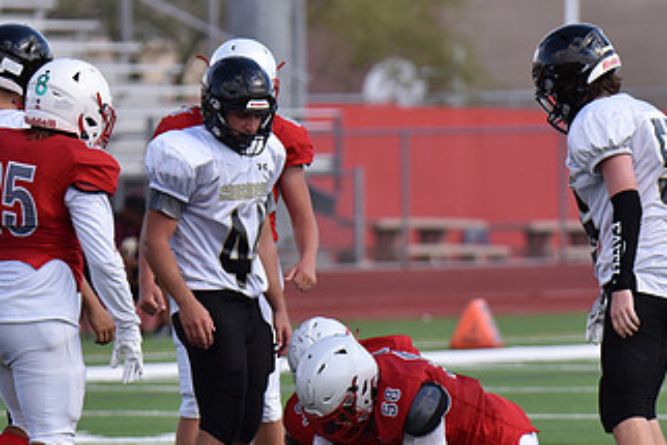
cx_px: 329
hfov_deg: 3.8
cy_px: 357
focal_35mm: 540
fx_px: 10009
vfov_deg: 2.5
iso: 1100
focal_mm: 300
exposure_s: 1/3200
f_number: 5.6
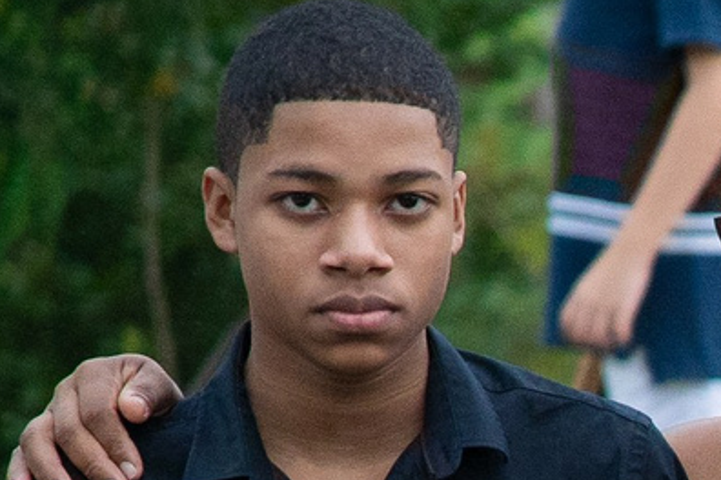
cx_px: 2061
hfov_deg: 3.5
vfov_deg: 2.4
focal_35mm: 576
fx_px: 11535
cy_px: 1013
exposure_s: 1/250
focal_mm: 56
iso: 400
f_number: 1.7
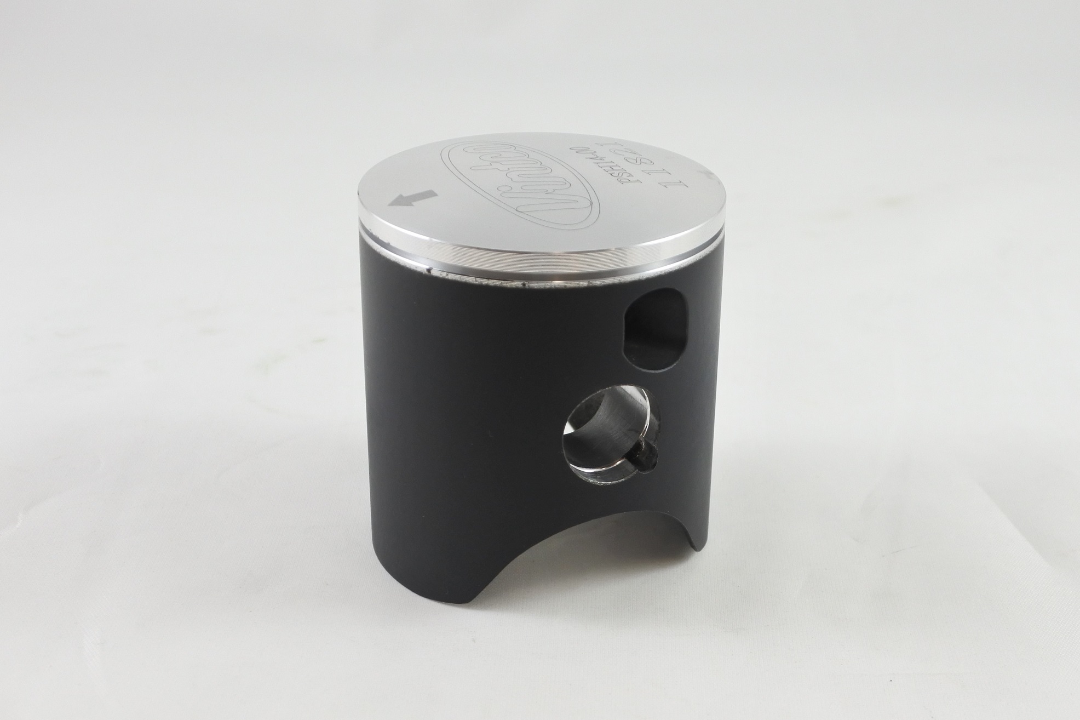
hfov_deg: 53.1
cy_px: 360
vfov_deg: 36.9
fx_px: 1080
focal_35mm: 36
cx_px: 540
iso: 400
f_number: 4
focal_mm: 13.4
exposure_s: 1/125
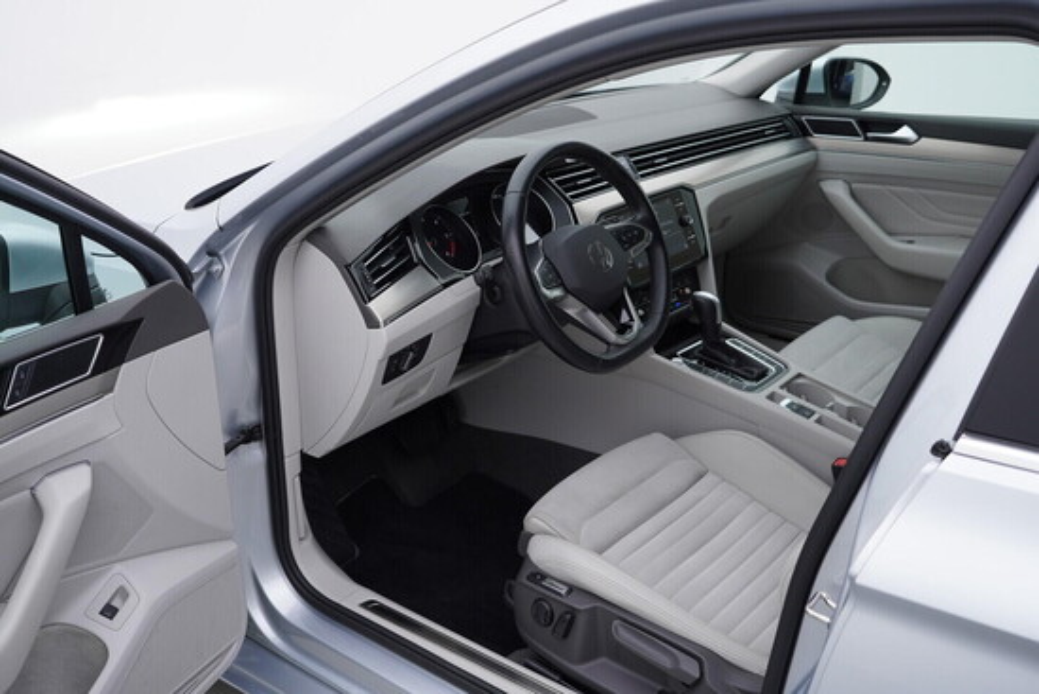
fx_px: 1039
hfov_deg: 53.1
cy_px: 347
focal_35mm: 36
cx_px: 520
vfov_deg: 36.9
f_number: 3.5
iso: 125
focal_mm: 24
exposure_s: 1/60
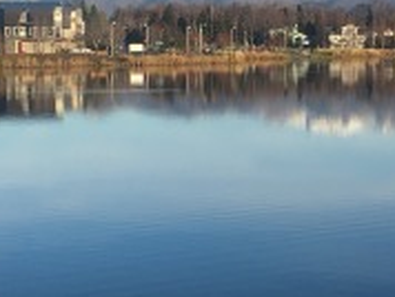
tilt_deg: -3.3
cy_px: 137
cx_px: 320
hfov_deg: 18.7
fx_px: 1188
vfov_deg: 14.3
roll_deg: +0.2
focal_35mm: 104
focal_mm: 4.15
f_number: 2.2
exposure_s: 1/999
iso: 25
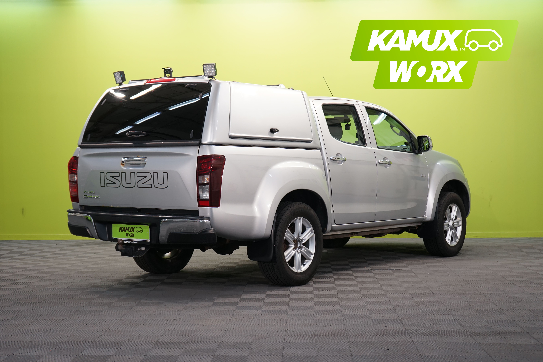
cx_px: 272
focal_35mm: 59
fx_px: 890
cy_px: 181
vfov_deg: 23.0
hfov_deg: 33.9
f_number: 5.6
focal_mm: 59
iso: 500
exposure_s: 1/40
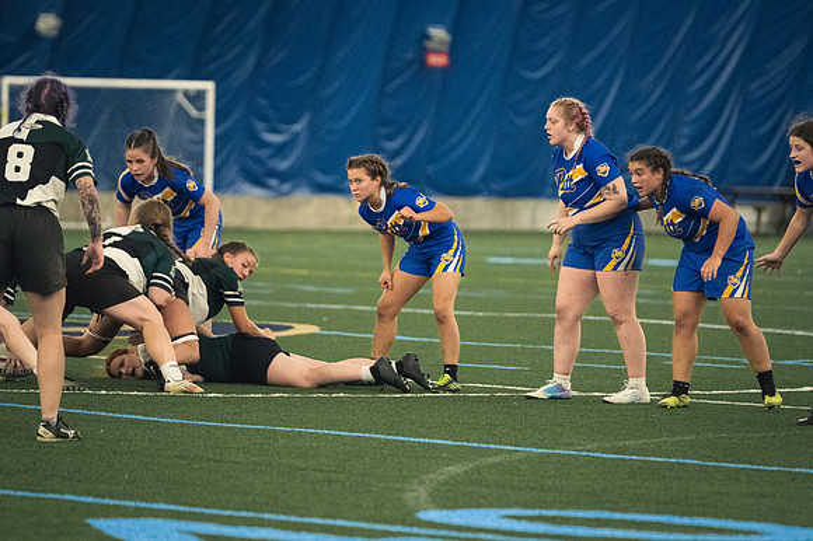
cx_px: 406
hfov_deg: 6.9
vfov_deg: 4.6
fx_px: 6771
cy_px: 270
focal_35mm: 300
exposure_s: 1/500
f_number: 2.8
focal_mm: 200
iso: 10000
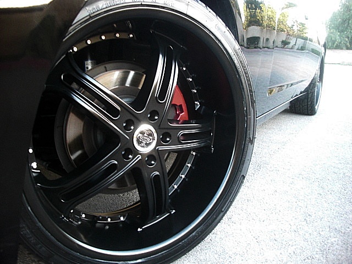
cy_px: 132
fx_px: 366
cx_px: 176
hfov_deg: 51.4
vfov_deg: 39.7
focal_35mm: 36
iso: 400
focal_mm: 6.3
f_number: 2.8
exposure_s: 1/80
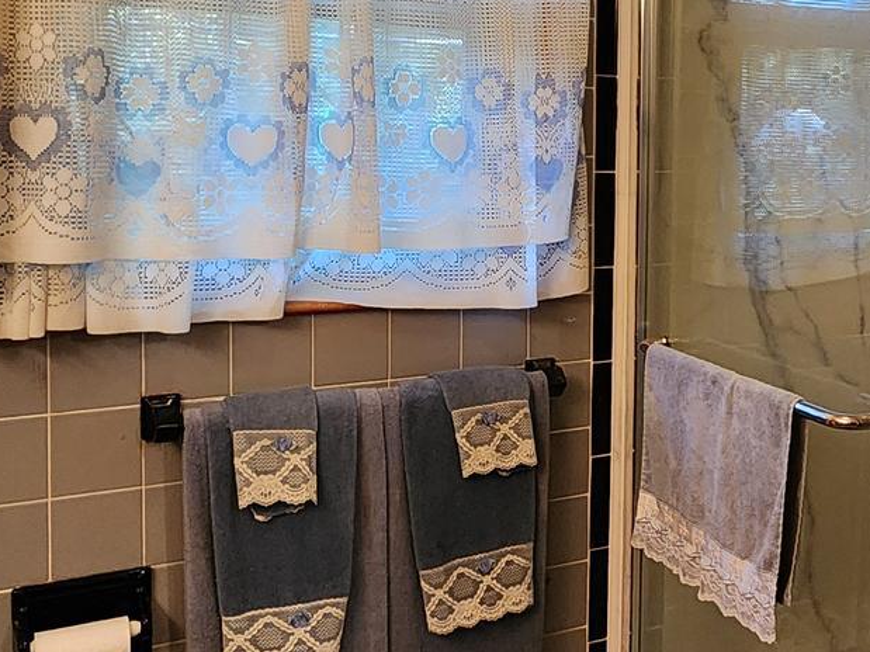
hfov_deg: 41.9
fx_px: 1081
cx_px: 700
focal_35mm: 43
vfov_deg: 33.0
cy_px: 169
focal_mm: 2.2
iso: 400
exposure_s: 1/60
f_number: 2.2
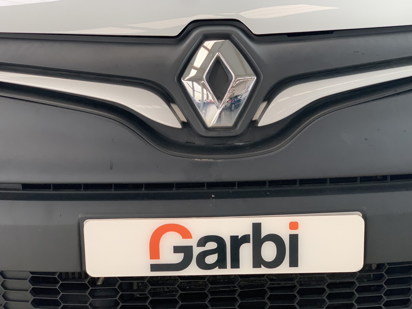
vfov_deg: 27.0
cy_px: 151
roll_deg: +0.3
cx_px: 211
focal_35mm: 54
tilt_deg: -14.2
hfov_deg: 35.5
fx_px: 643
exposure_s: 1/85
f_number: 2.4
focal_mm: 6
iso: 125
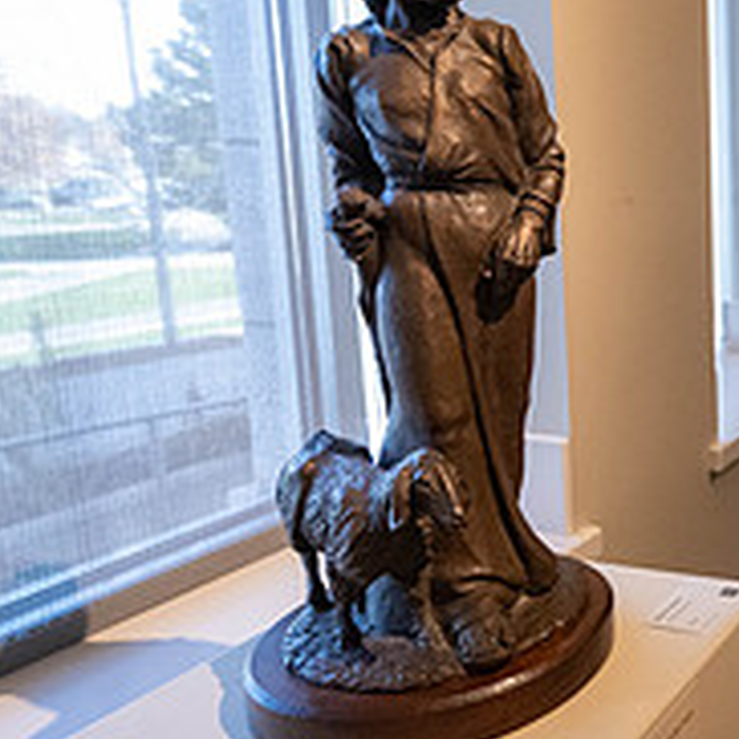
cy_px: 290
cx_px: 934
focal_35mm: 38
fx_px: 918
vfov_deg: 43.6
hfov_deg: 33.5
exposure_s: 1/200
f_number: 4
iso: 4000
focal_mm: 14
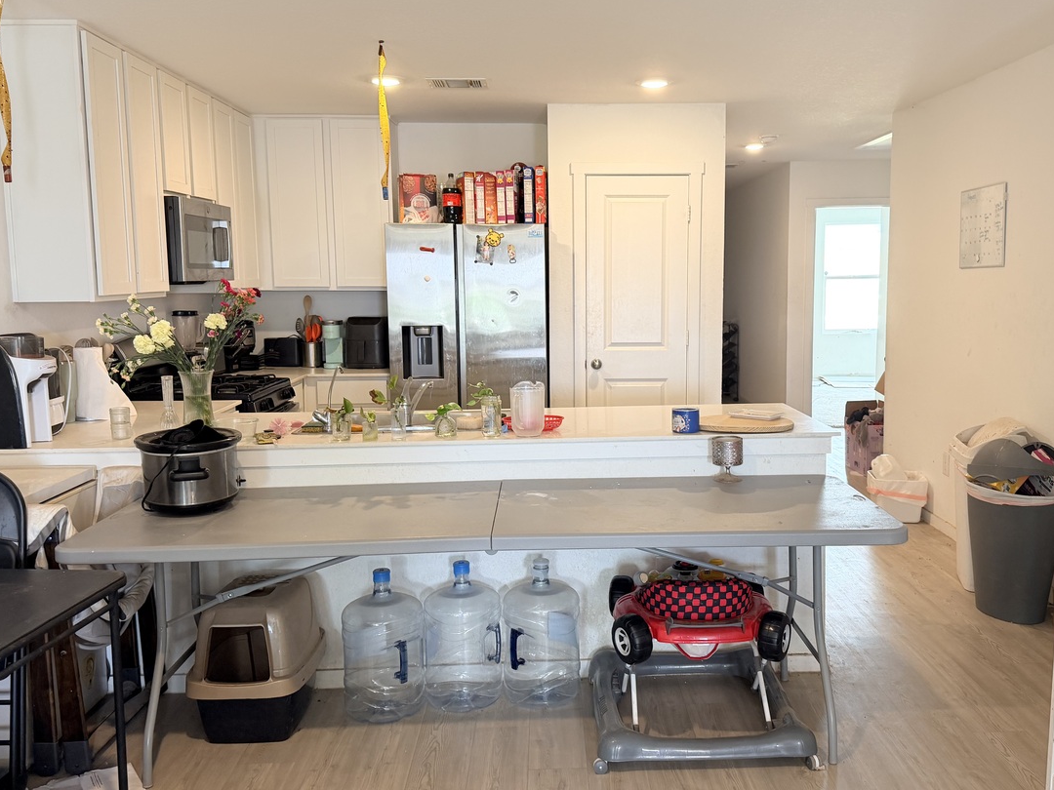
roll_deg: +0.9
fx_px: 974
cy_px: 380
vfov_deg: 44.2
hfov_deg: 56.6
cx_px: 597
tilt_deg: -6.8
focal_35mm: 32
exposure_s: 1/60
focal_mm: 6.76
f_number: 1.78
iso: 125
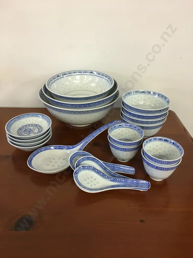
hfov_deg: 48.2
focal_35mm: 29
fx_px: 216
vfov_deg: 61.7
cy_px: 129
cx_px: 96
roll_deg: -2.1
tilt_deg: -30.4
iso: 40
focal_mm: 4.15
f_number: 2.2
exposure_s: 1/17
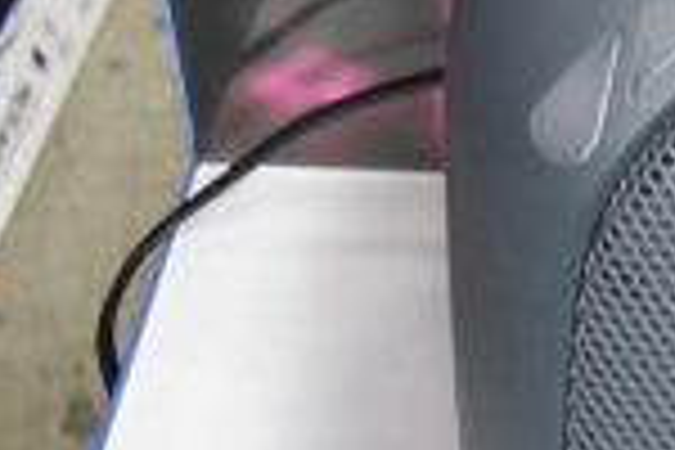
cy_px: 299
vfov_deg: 12.4
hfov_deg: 15.1
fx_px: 2062
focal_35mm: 110
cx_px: 1354
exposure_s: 1/30
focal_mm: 18
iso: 720
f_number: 3.5
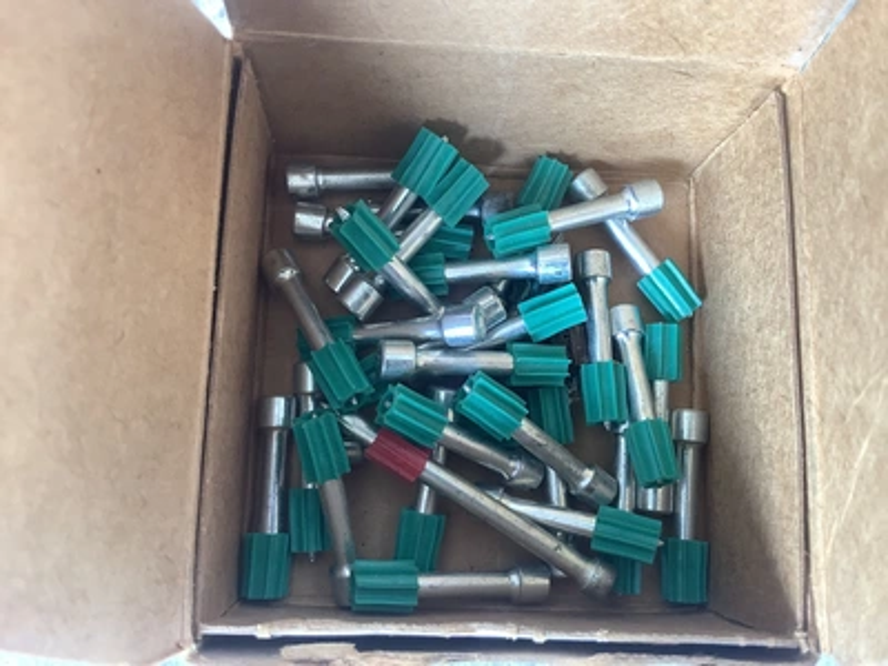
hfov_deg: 58.4
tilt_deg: -81.2
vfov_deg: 45.4
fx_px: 795
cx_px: 444
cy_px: 333
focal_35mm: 31
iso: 64
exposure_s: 1/60
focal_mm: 3.3
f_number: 2.4
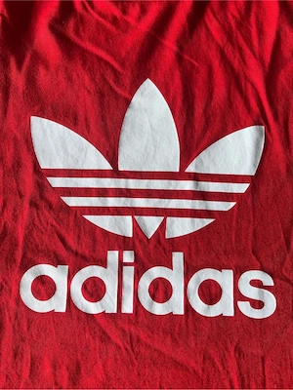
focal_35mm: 26
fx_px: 293
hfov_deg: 53.1
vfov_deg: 67.3
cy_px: 195
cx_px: 146
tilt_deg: -79.4
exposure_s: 1/121
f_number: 1.5
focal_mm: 5.7
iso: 64
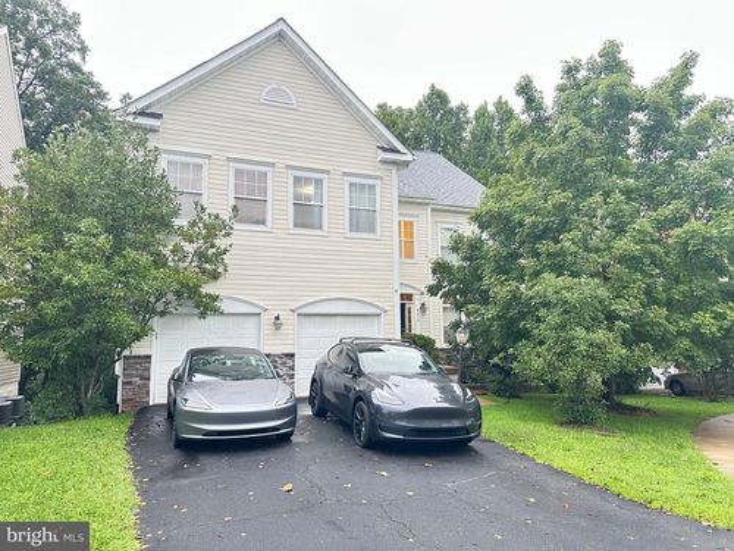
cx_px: 367
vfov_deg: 56.8
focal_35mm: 24
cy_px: 276
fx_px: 509
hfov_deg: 71.6
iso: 320
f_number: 1.78
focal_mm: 6.86
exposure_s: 1/60
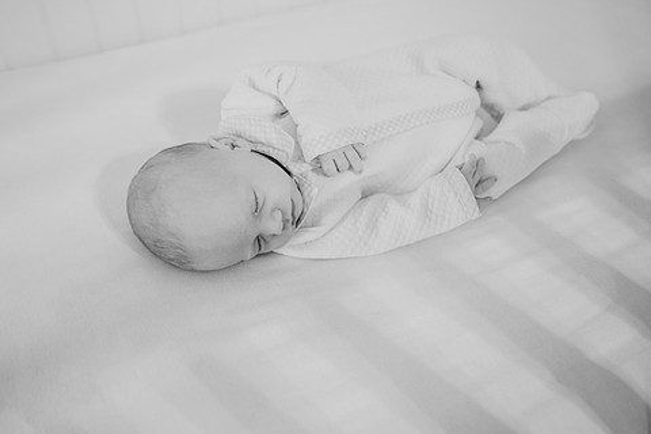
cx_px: 274
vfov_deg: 44.9
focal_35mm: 29
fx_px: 524
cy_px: 196
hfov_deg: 63.3
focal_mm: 24
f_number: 2.2
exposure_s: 1/160
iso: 500
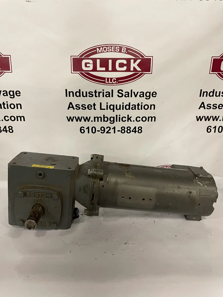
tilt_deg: -16.2
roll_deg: +0.4
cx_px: 112
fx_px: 223
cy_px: 148
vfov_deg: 67.3
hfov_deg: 53.1
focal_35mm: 26
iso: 500
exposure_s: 1/60
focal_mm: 4.2
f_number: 1.6
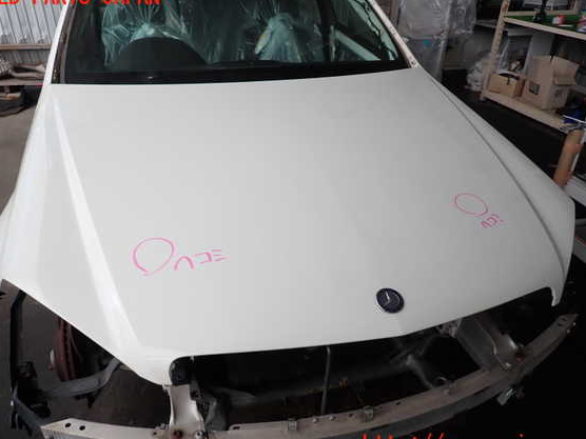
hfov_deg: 65.3
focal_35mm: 27
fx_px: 457
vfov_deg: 51.4
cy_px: 221
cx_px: 285
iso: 100
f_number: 2
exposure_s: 1/400
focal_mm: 4.5
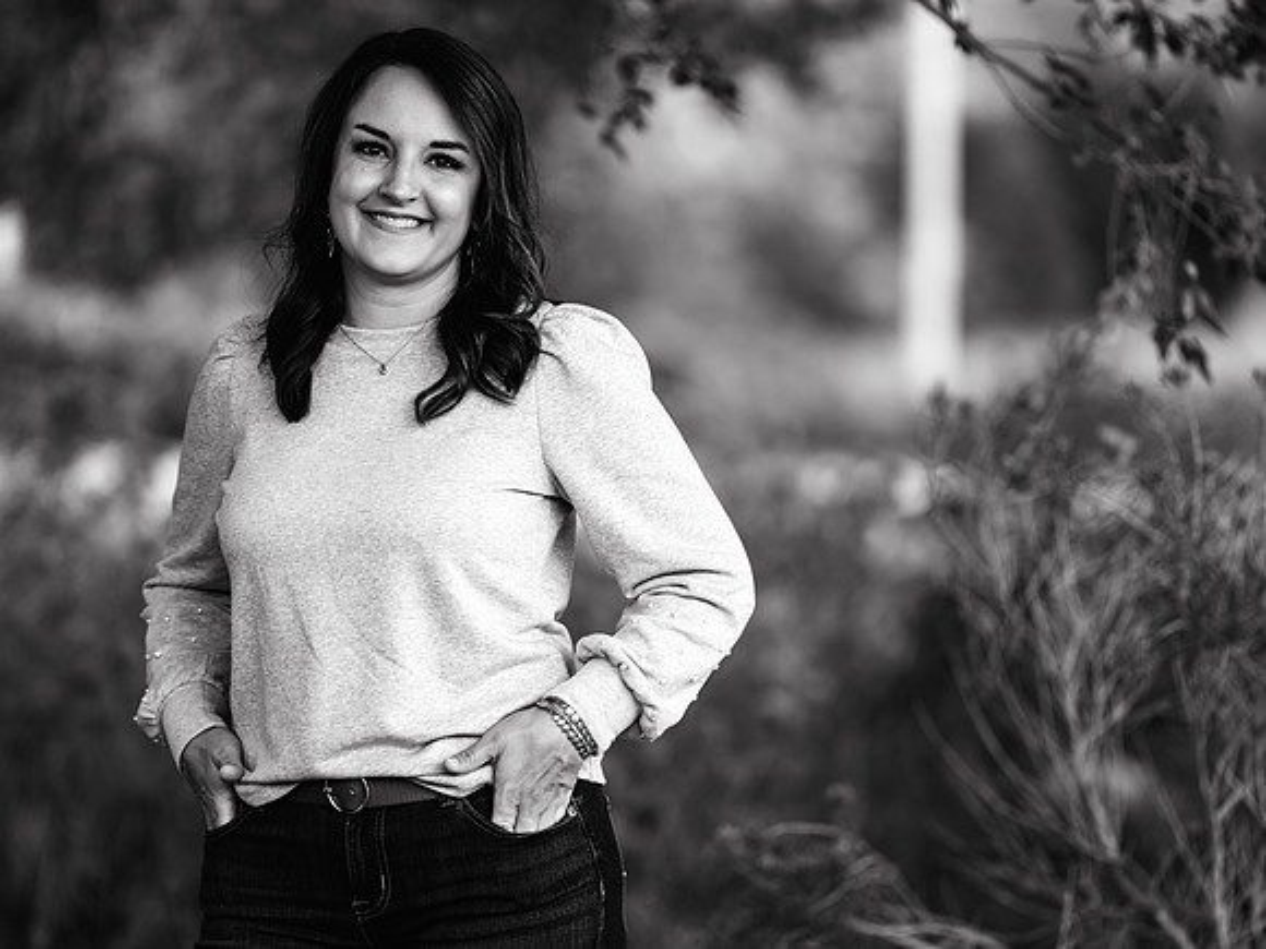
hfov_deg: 9.3
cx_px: 633
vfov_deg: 7.0
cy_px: 474
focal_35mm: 213
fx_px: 7797
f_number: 3.2
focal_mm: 197
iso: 160
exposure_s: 1/160
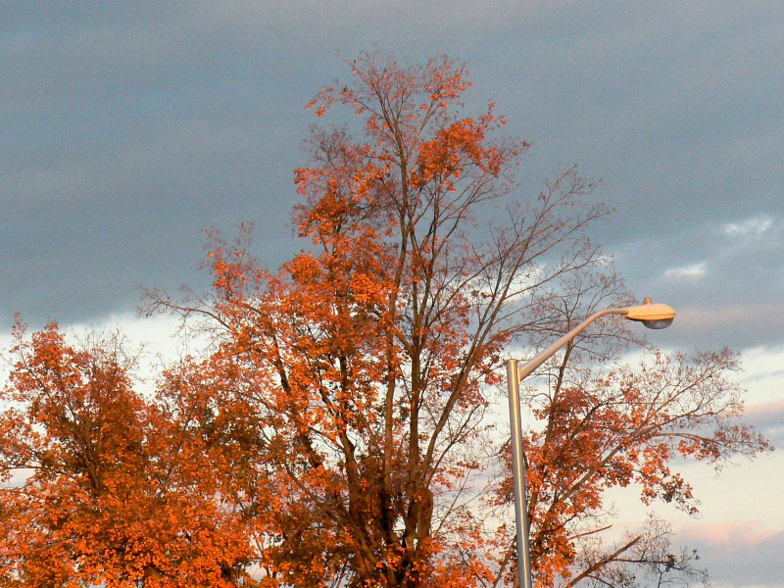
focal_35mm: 184
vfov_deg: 8.1
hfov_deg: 10.7
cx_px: 392
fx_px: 4167
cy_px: 294
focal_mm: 25.1
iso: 400
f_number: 5.6
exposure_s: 1/320
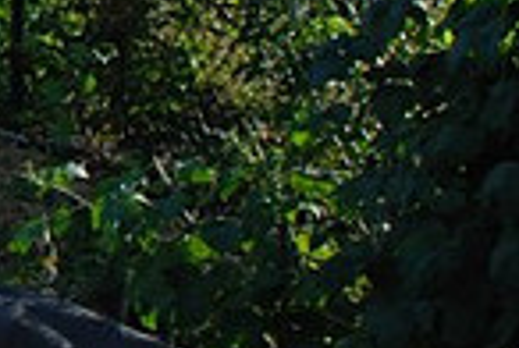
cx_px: -466
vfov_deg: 11.4
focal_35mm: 119
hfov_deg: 14.6
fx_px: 1719
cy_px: -20
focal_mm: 20
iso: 500
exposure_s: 1/2000
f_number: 4
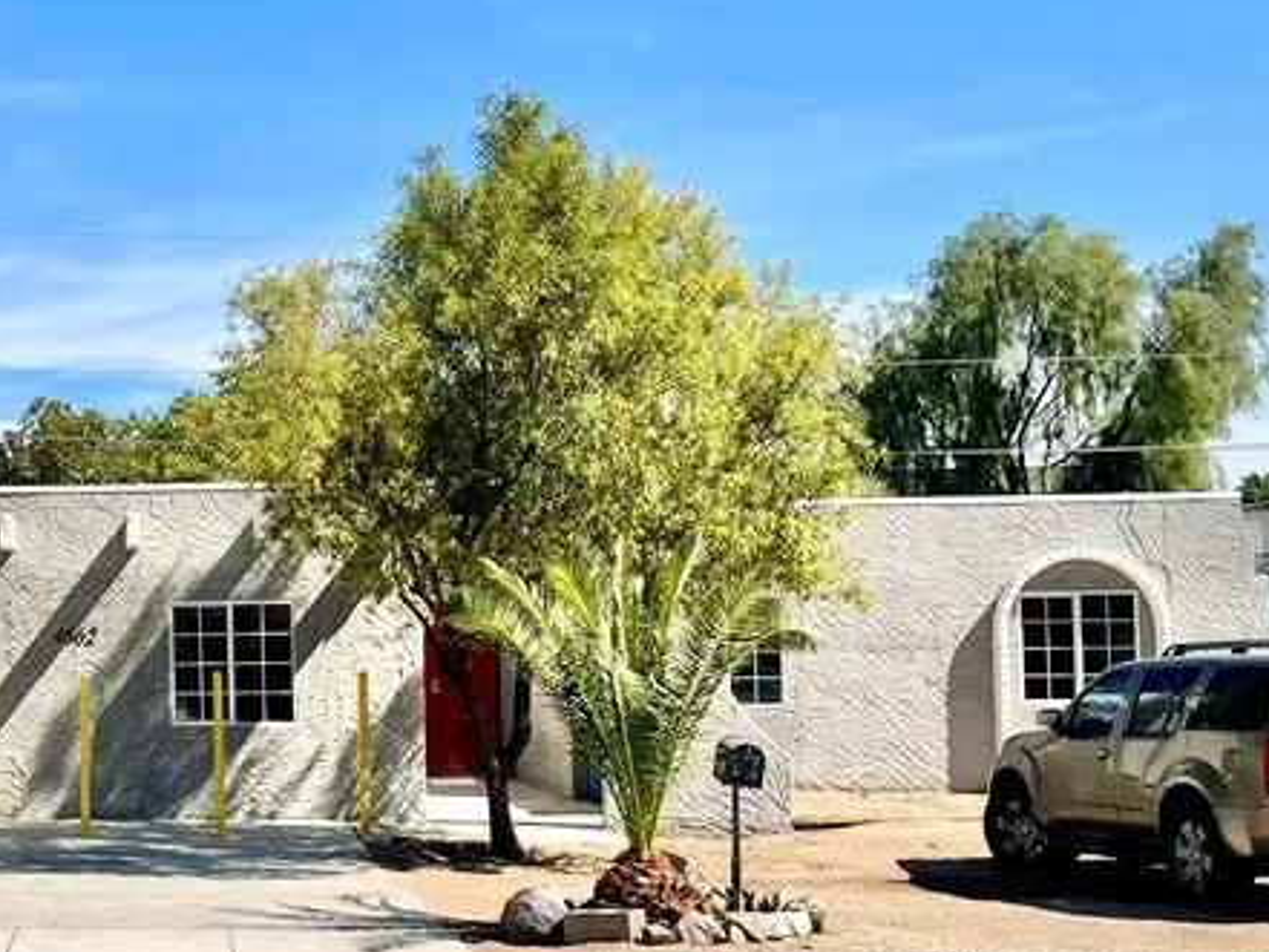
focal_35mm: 58
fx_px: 2127
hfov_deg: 30.4
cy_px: 535
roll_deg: +0.3
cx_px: -58
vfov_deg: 25.2
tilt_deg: +2.5
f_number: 1.6
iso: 32
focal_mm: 5.1
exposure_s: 1/4202
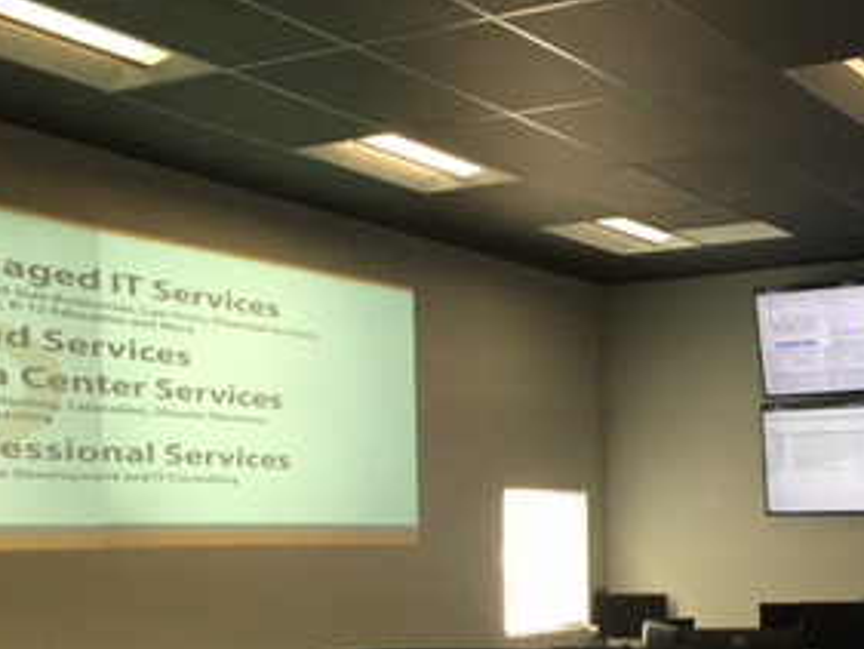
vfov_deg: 22.1
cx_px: 455
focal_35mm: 66
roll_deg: +0.8
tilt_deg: +0.6
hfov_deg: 29.4
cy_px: 483
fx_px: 1648
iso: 40
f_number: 2.2
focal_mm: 4.15
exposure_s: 1/30
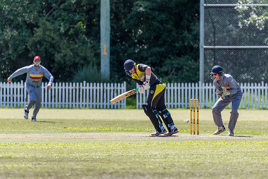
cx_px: 139
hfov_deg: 4.2
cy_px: 87
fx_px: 3632
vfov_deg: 2.8
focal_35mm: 488
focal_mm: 460
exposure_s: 1/2000
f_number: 6.3
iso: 900
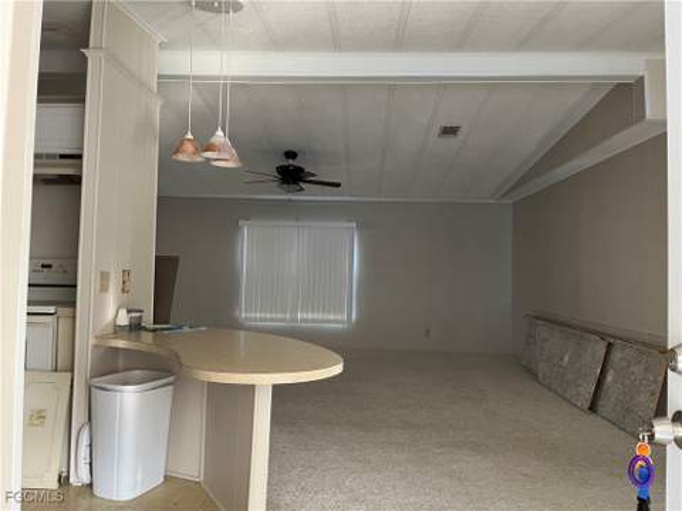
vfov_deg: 53.1
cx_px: 341
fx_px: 512
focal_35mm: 26
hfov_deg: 67.3
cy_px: 256
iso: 200
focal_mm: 5.1
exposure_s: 1/60
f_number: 1.6
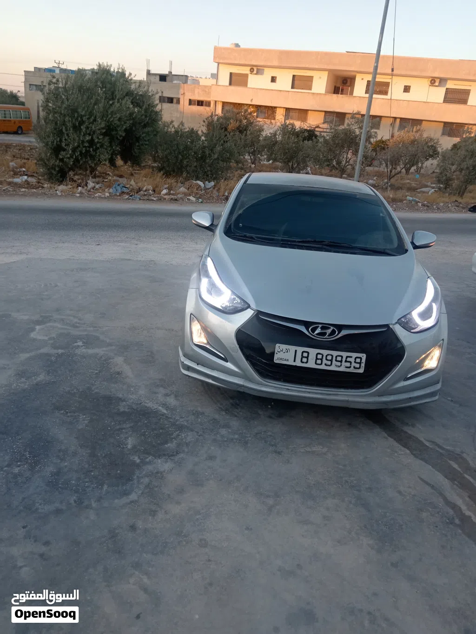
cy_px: 317
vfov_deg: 65.3
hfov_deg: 51.4
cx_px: 238
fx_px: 495
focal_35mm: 27
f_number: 1.9
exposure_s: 1/100
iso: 123
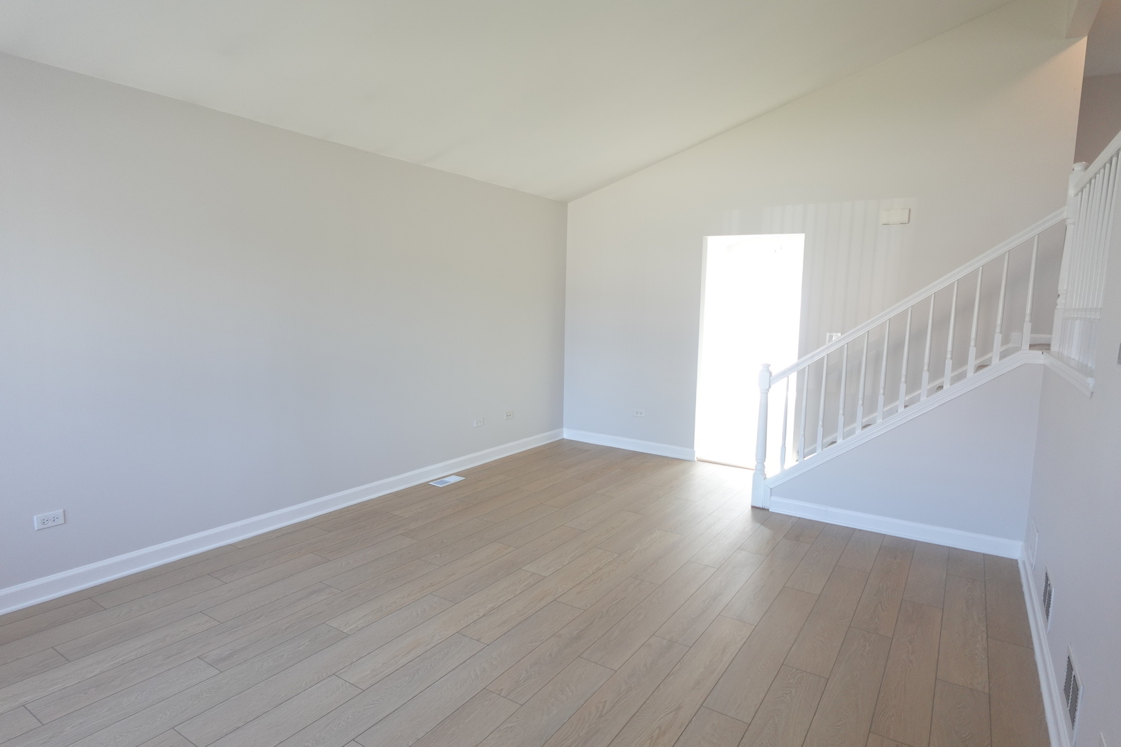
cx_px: 560
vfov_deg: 61.9
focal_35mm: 20
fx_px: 623
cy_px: 374
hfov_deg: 84.0
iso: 200
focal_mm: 7.6
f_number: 2
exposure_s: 1/80
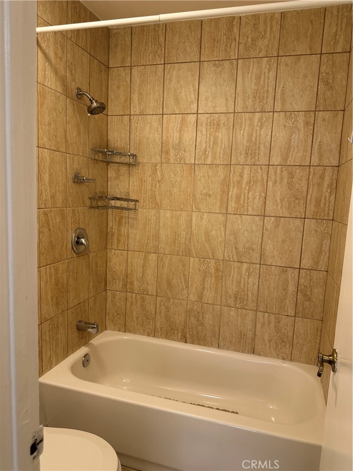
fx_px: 326
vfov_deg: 71.6
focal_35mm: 24
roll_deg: -2.5
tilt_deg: -5.5
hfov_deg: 56.8
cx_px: 176
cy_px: 236
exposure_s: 1/120
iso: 80
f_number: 1.78
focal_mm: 6.86
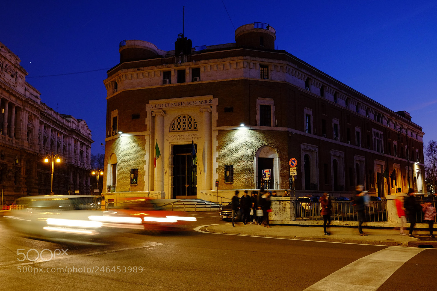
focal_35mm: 25
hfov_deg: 71.5
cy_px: 146
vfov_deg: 51.3
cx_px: 218
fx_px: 303
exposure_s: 1/4
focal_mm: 16.6
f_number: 4
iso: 800
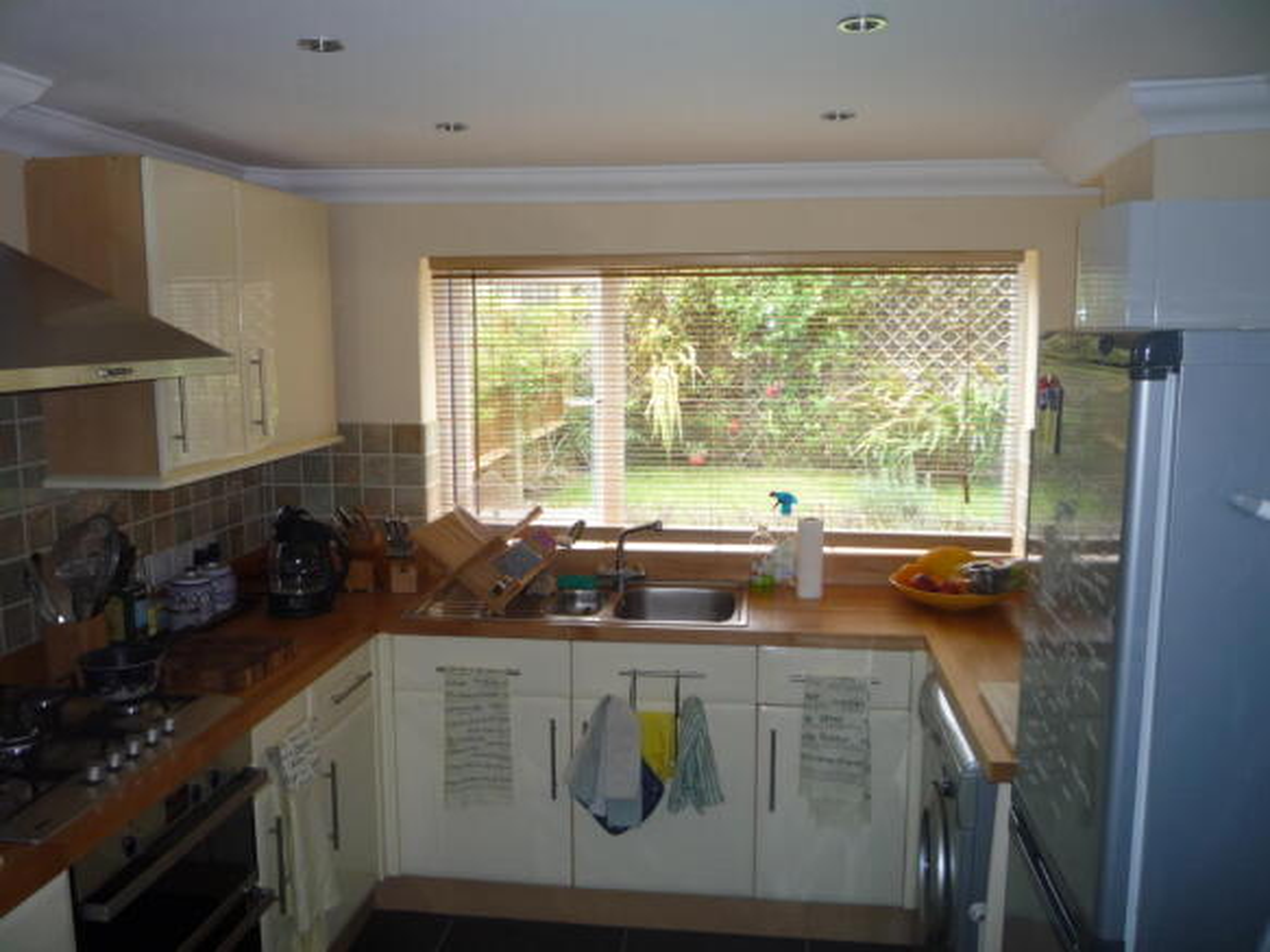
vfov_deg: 46.8
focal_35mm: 30
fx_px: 1100
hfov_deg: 60.0
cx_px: 635
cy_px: 476
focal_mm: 5.2
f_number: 3.3
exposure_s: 1/40
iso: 100
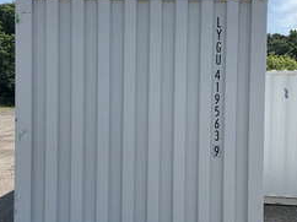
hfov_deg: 39.7
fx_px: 411
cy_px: 129
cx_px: 148
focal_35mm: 48
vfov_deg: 30.2
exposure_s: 1/1577
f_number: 1.8
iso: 25
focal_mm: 3
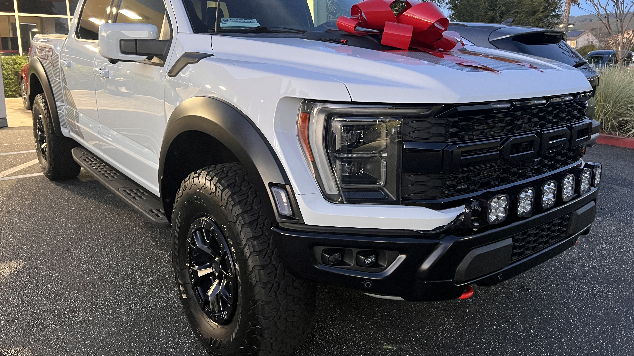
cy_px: 149
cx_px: 313
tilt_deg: -10.0
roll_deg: +1.0
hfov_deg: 66.1
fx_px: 488
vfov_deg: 40.1
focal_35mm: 29
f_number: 1.5
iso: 500
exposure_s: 1/60
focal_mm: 5.7
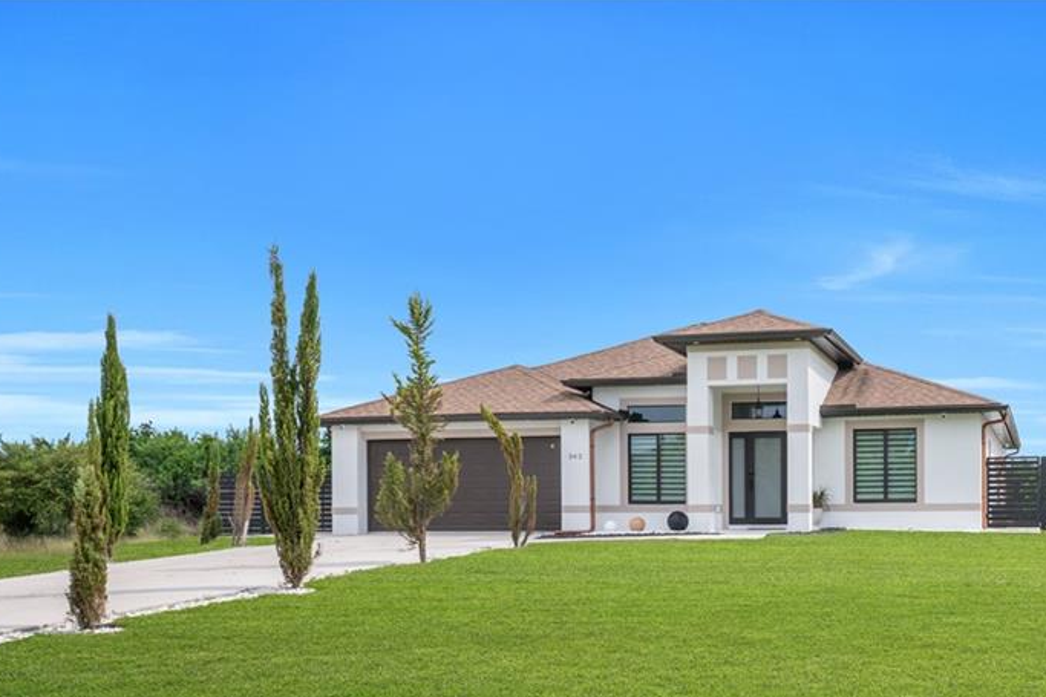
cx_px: 712
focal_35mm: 45
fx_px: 1307
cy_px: 519
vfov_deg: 29.4
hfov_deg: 42.9
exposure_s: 1/250
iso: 100
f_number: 8
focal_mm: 20
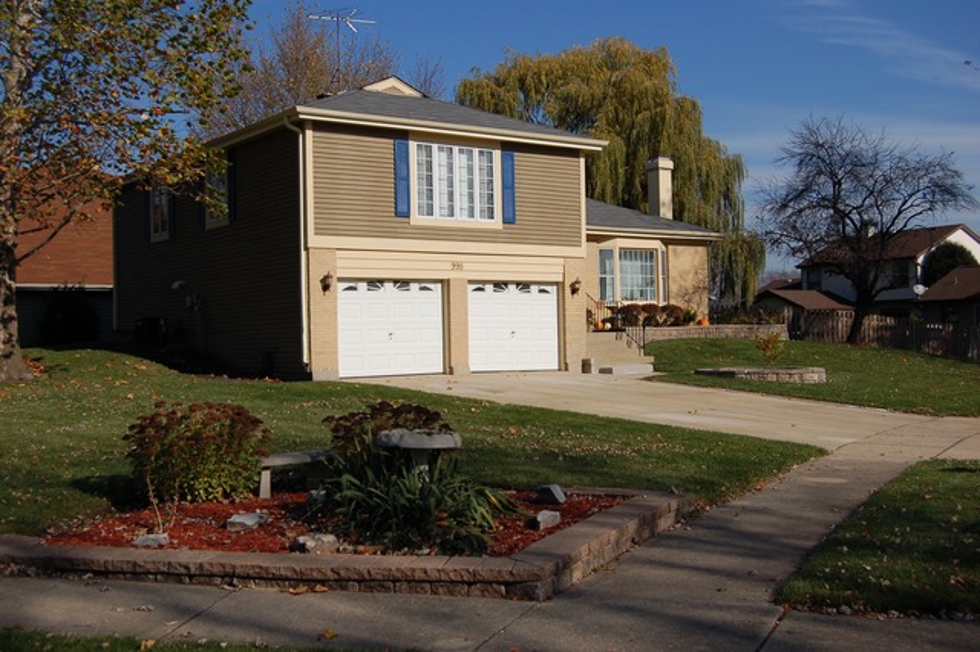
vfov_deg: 31.9
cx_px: 490
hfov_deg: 46.4
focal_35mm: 42
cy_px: 326
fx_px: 1143
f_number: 5.6
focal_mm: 28
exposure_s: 1/1600
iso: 200
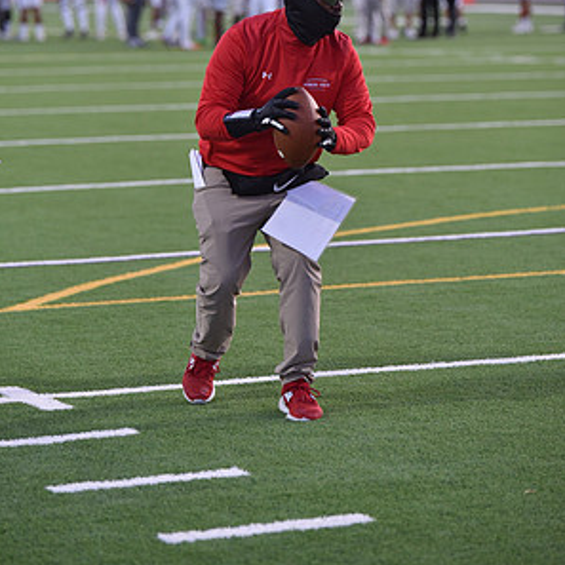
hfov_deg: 10.0
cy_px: 160
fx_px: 3213
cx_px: 283
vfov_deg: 10.0
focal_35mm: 174
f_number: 2.8
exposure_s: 1/800
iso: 1000
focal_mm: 135
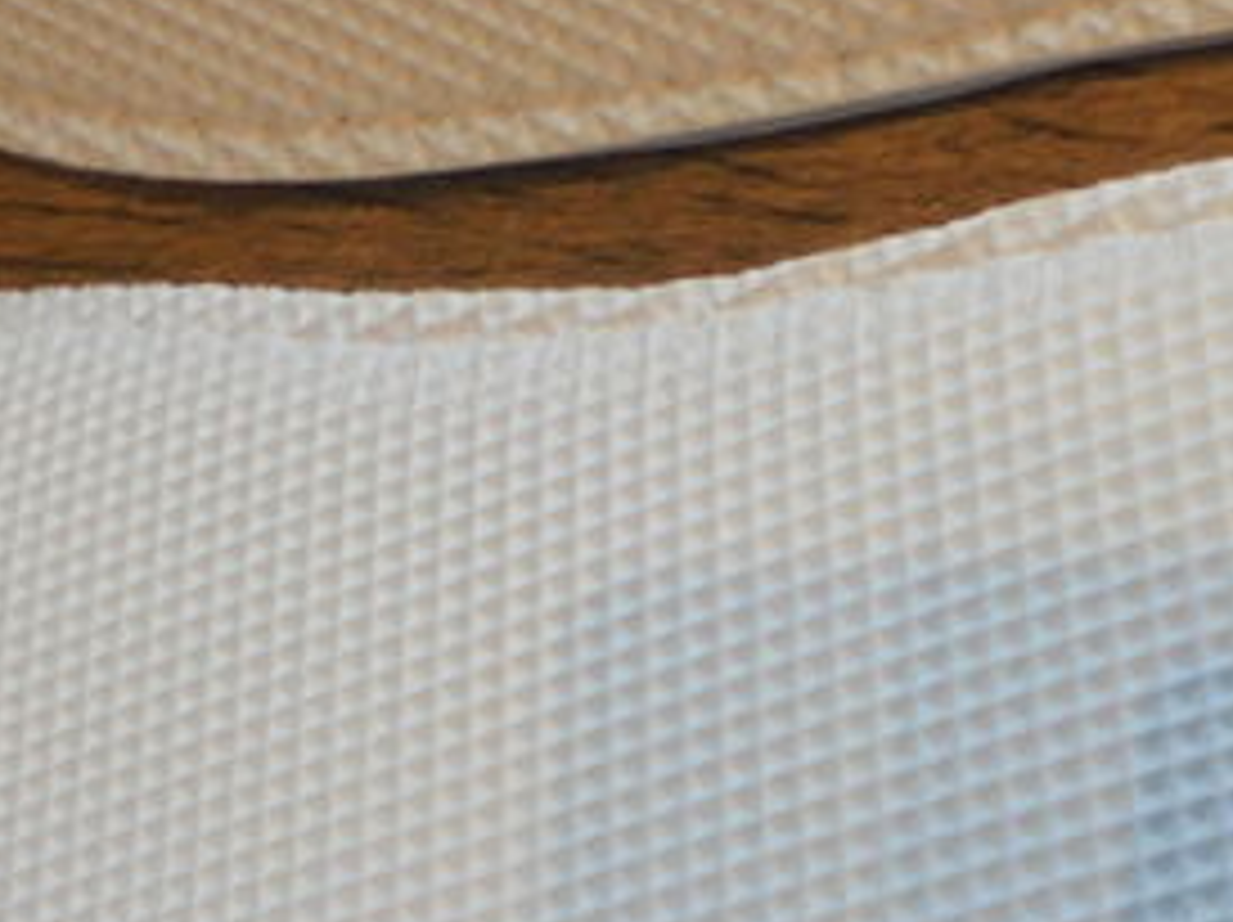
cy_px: 364
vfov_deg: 15.5
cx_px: 1296
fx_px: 3381
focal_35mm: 95
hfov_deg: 19.9
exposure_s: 1/30
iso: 100
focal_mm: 4.6
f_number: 3.5
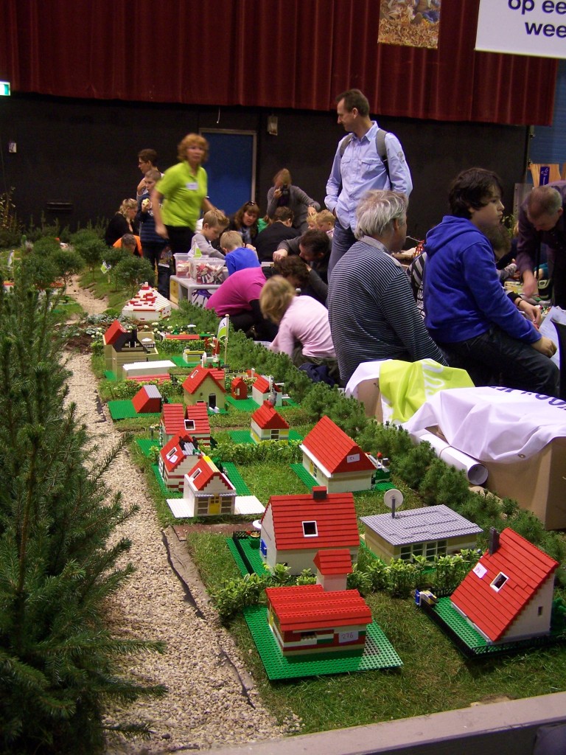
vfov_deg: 49.0
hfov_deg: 37.7
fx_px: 828
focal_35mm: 38
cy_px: 378
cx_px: 283
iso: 140
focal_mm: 6.3
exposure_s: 1/8
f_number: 2.8
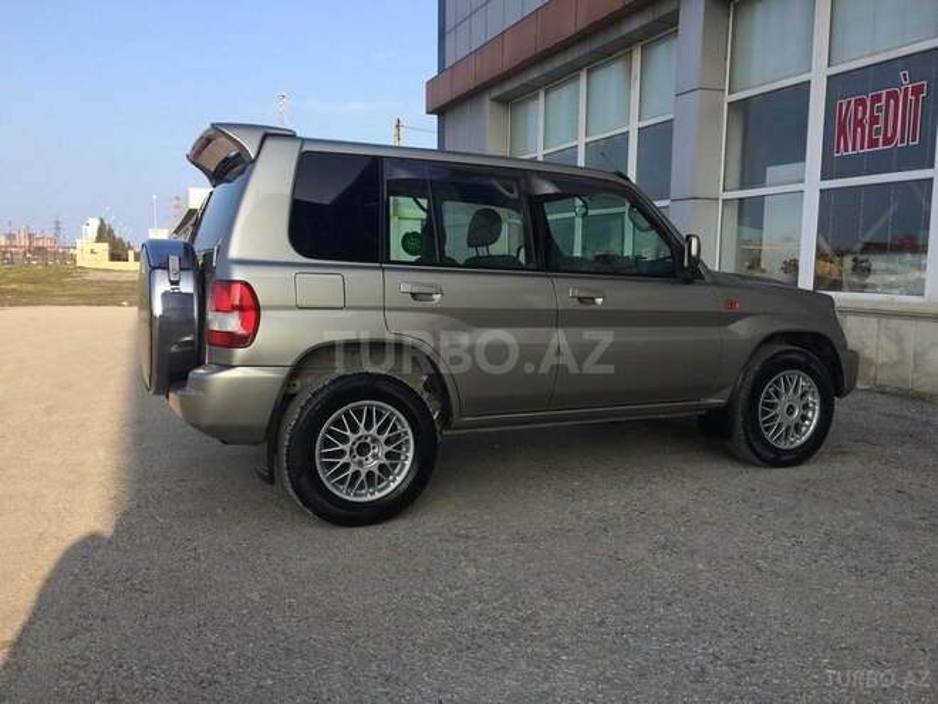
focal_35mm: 29
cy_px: 352
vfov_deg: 48.2
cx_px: 469
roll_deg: -0.7
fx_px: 786
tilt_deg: -6.4
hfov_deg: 61.7
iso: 32
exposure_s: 1/1140
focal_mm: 4.15
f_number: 2.2
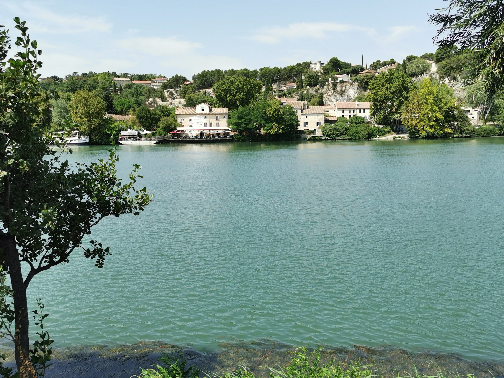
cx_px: 252
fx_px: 539
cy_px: 189
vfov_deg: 38.7
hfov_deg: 50.1
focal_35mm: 37
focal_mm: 5.56
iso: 50
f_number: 1.6
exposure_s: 1/2618
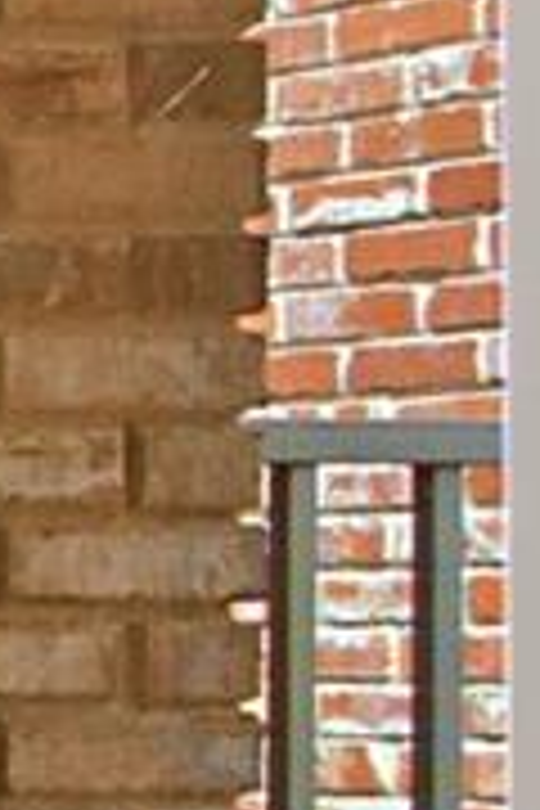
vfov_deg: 12.0
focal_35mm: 171
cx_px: -3015
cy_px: 565
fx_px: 3847
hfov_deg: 4.7
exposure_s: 1/6
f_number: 8
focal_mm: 10
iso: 100
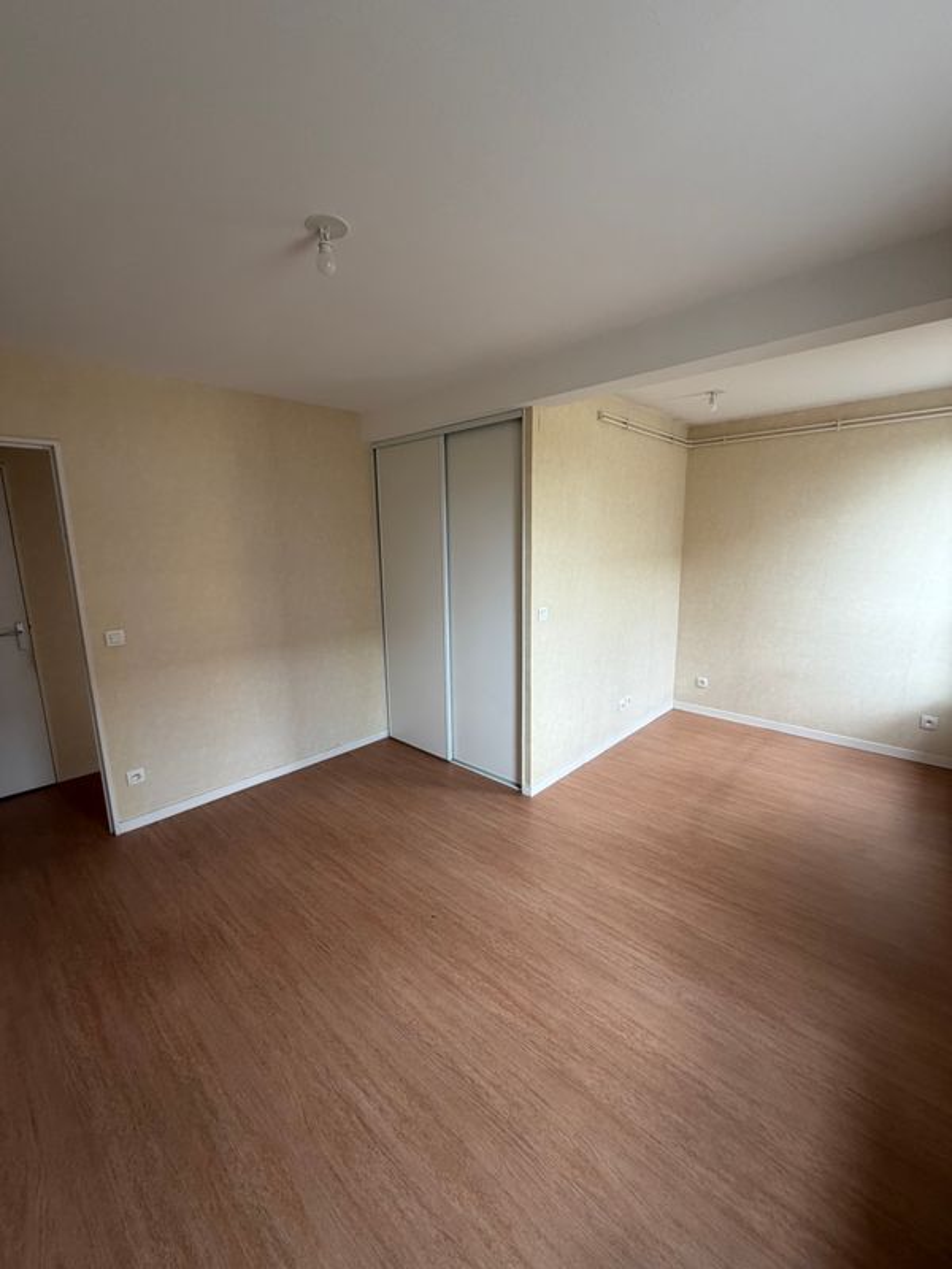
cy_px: 634
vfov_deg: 102.1
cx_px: 476
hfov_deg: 85.7
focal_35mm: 14
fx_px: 513
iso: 200
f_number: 2.2
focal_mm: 2.22
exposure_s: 1/121
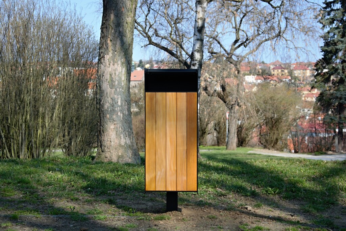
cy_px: 116
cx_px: 173
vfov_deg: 18.9
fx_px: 692
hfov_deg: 28.1
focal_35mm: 72
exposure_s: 1/320
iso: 100
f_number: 4.8
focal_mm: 48
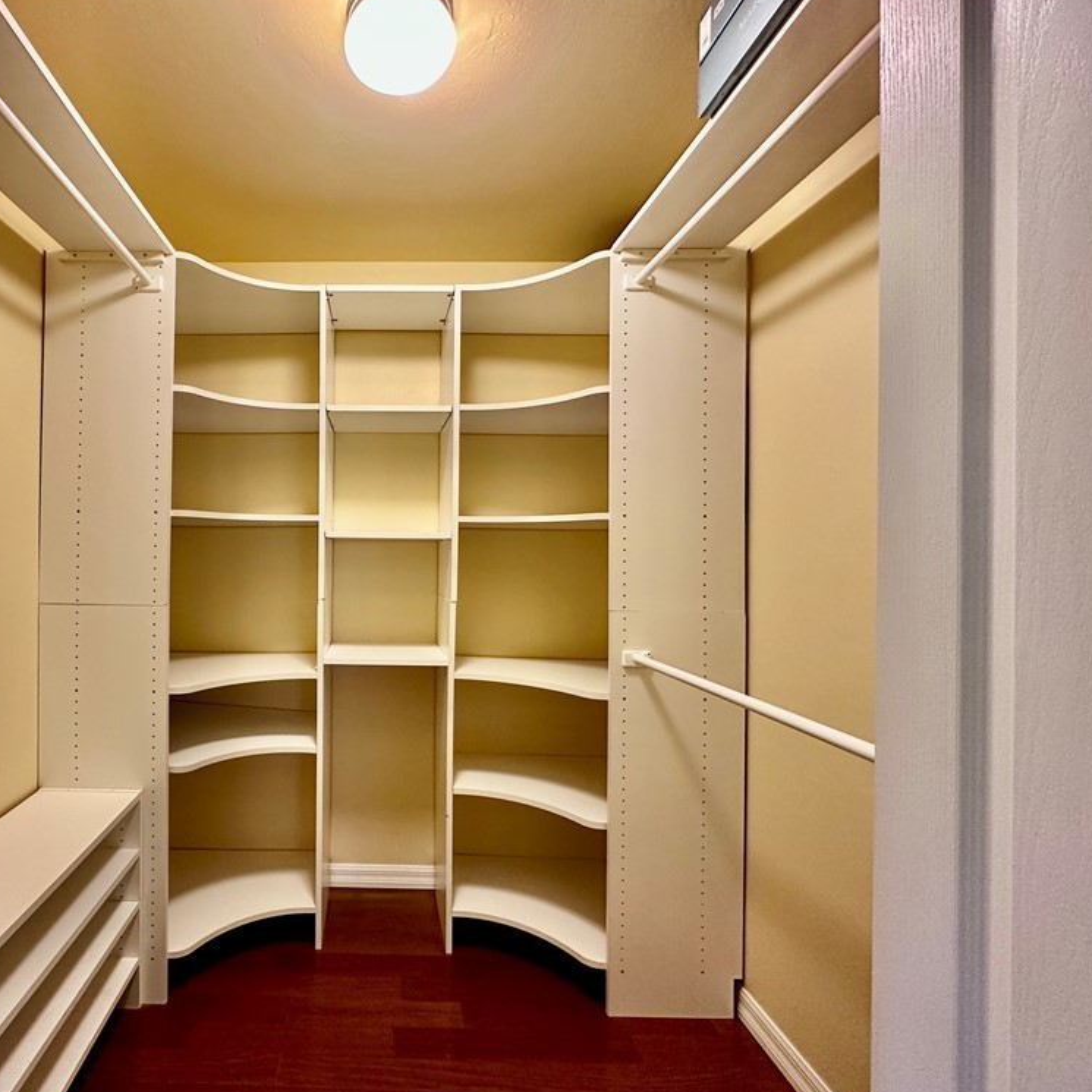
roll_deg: -0.5
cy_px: 551
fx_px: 607
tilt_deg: -0.5
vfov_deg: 84.0
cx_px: 361
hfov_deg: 81.0
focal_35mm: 17
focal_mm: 2.22
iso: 250
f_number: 2.2
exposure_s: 1/120
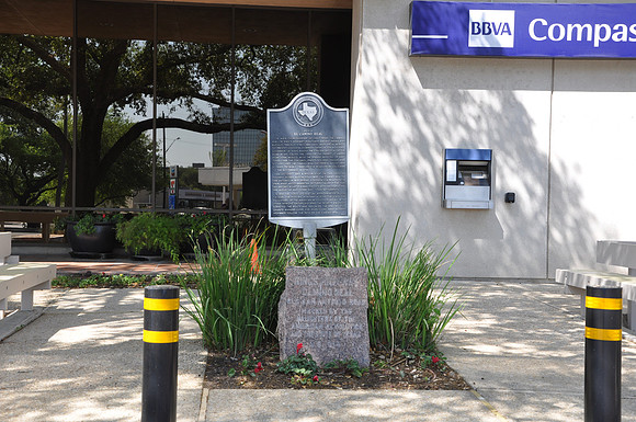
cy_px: 211
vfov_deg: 25.7
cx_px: 318
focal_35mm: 52
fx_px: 926
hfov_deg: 37.9
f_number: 9
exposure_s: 1/80
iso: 200
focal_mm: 35
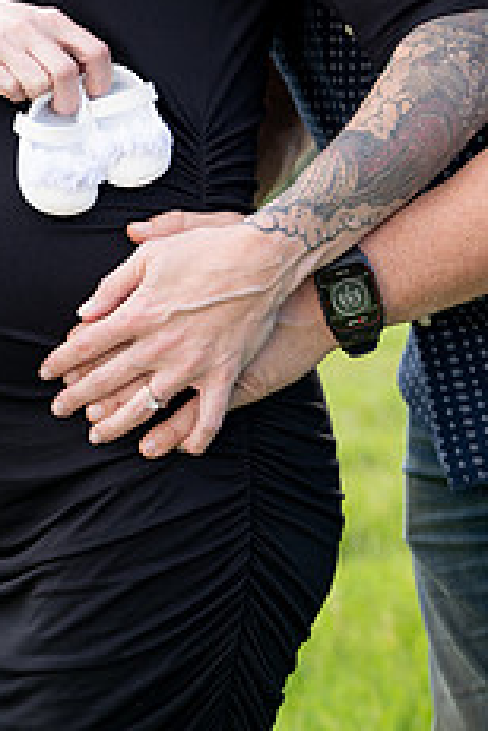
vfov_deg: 27.3
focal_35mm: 72
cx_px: 76
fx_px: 1464
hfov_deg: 18.7
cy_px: 101
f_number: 3.2
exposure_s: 1/125
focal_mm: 37
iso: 125
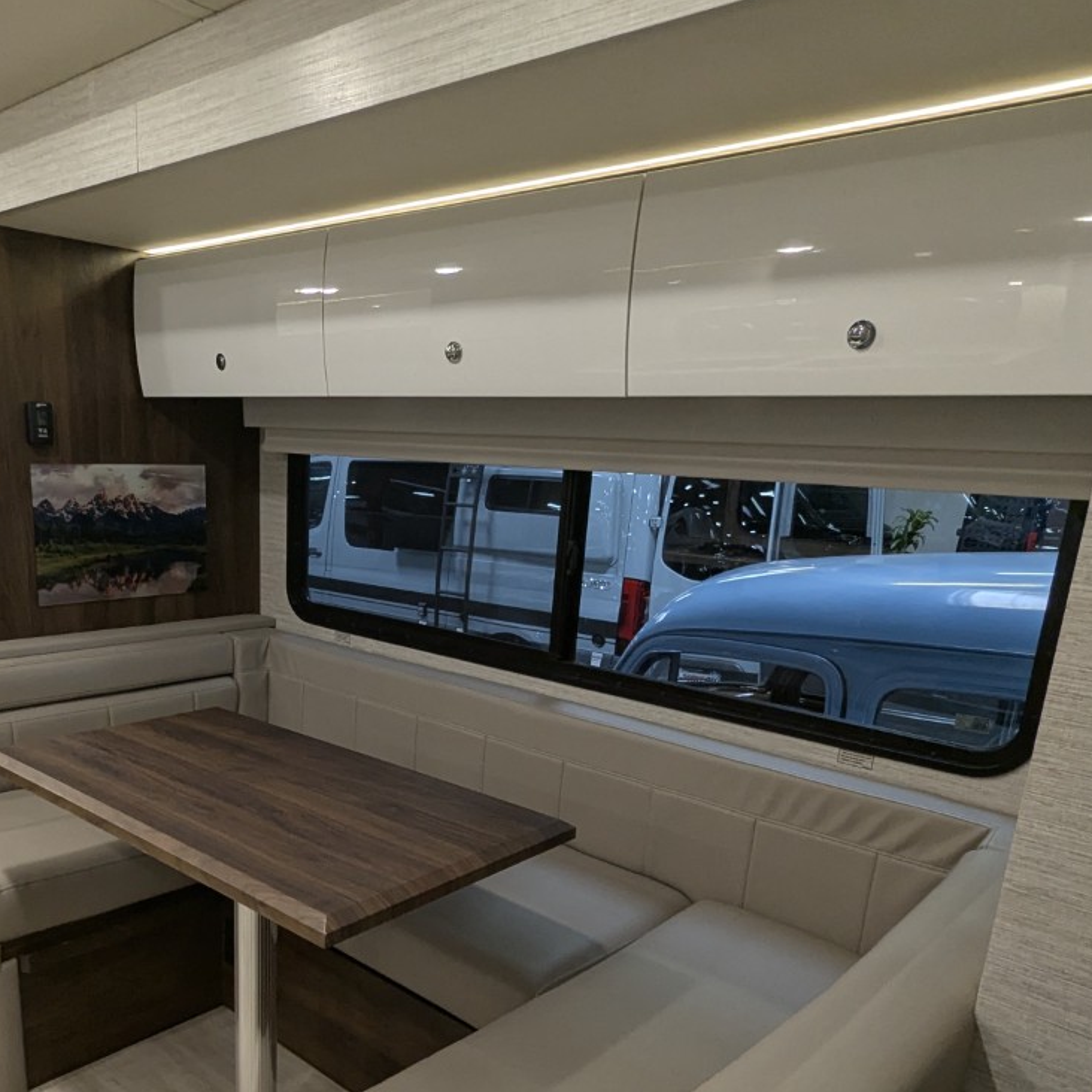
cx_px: 383
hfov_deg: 58.0
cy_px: 731
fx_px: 964
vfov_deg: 57.7
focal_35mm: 27
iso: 204
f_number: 2.2
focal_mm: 2.35
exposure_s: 1/82
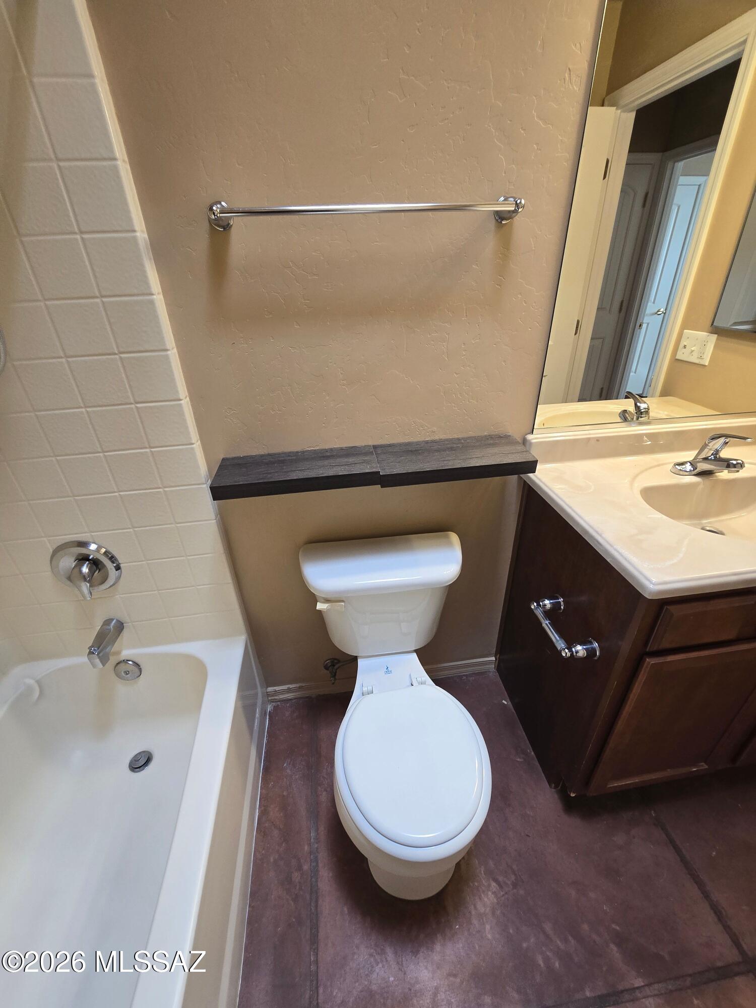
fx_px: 379
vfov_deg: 106.2
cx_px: 378
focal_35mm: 13
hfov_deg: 89.9
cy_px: 504
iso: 125
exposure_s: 1/60
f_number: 2.2
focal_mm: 2.2
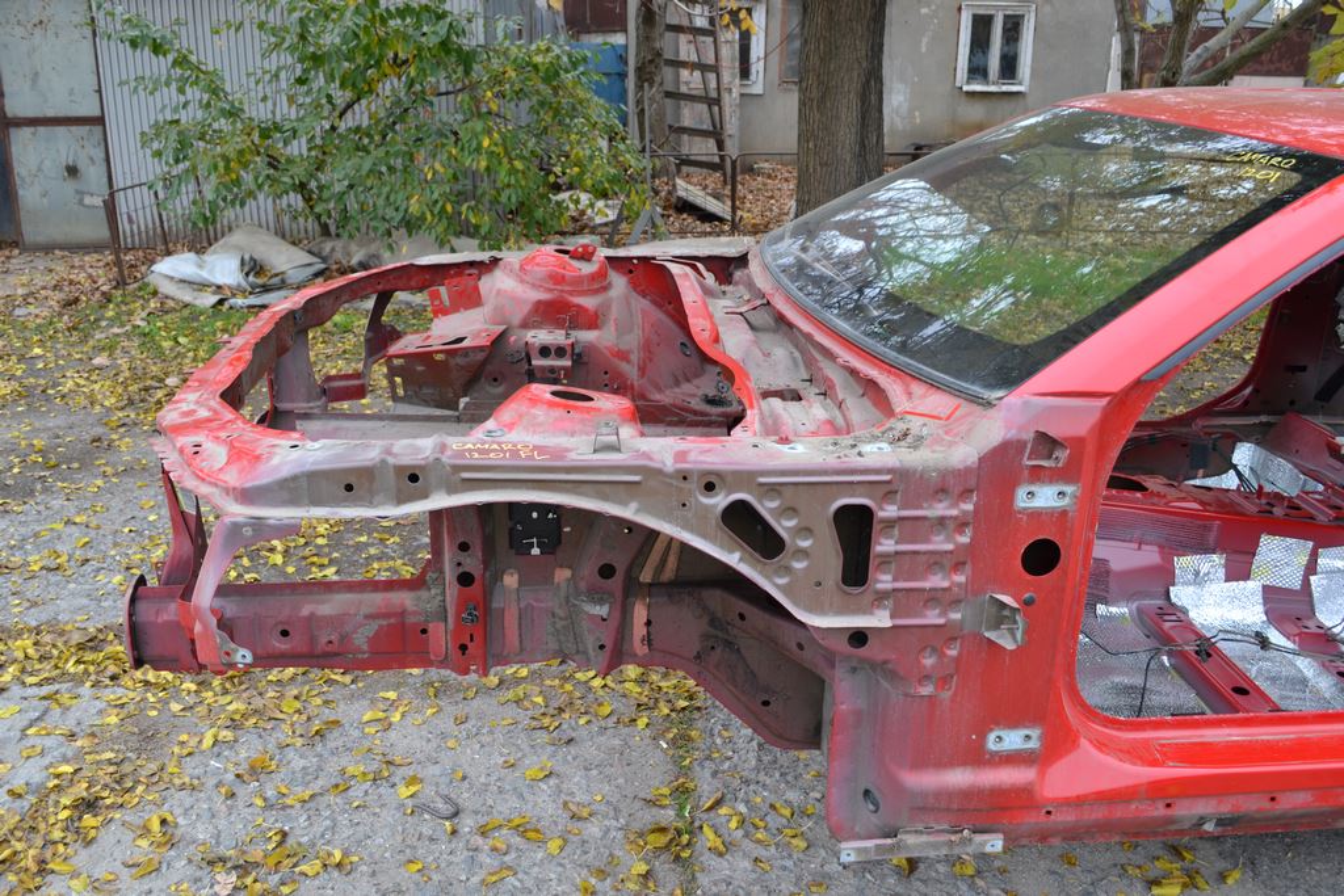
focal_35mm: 33
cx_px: 672
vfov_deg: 40.0
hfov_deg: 57.2
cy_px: 448
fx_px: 1232
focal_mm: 22
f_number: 5.6
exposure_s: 1/125
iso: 280
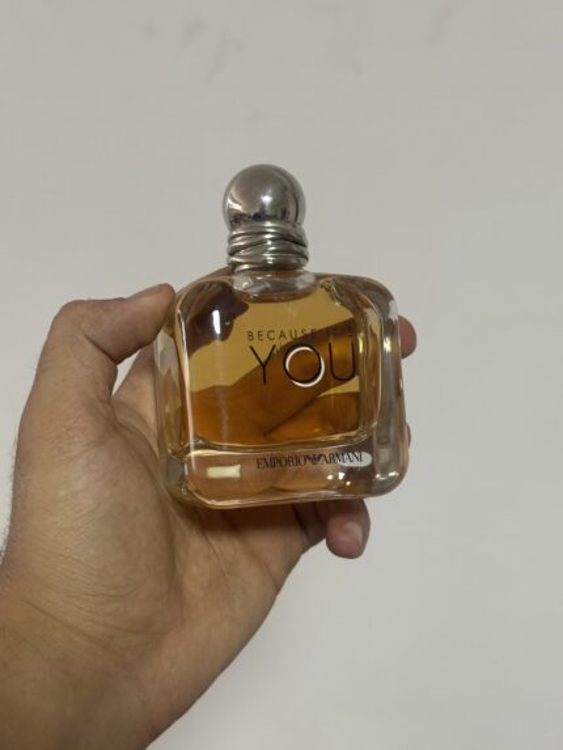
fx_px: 1041
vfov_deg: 39.6
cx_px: 282
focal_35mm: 48
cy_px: 375
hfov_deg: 30.3
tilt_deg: -16.2
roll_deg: -1.5
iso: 80
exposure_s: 1/50
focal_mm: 6.76
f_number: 1.78
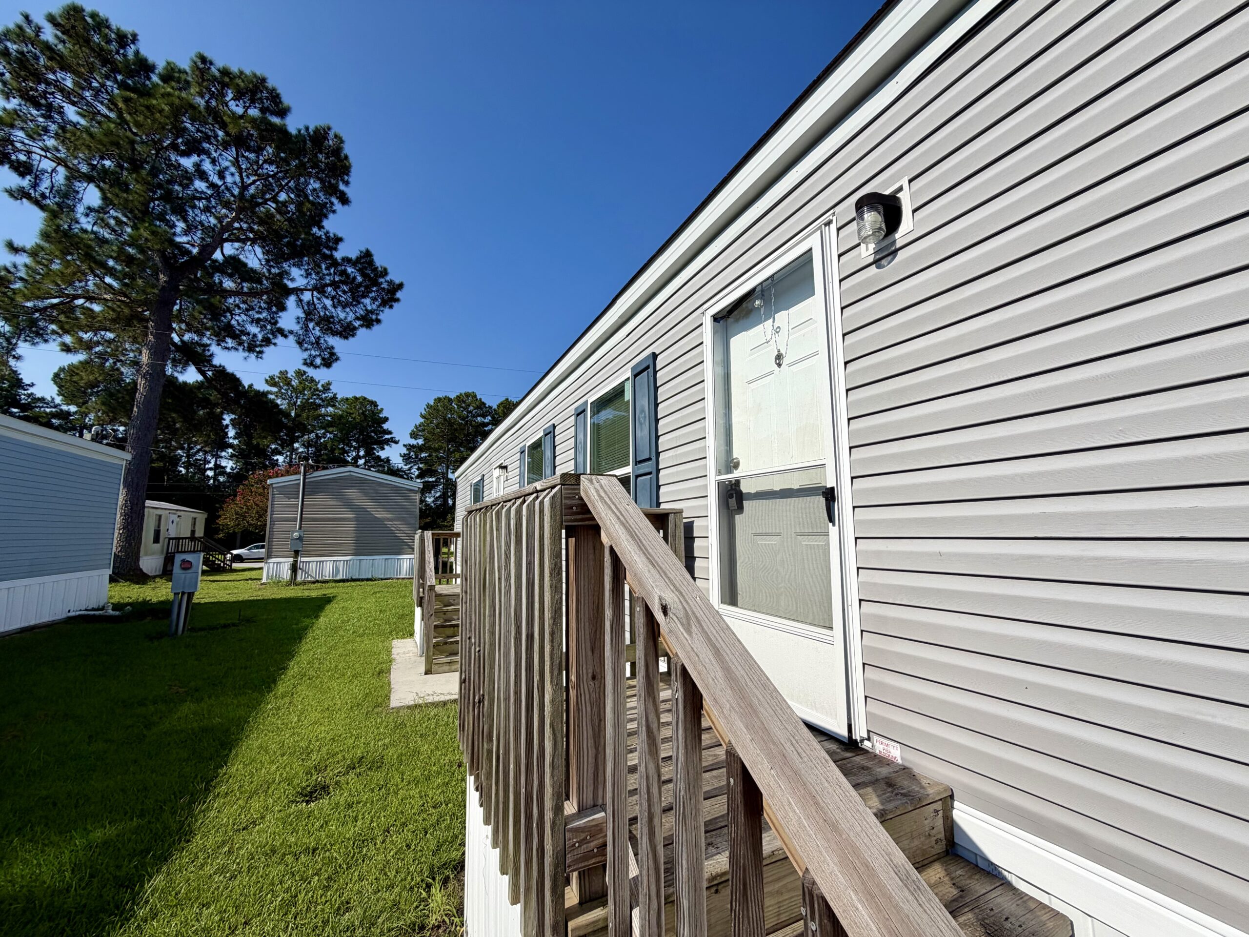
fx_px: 505
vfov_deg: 85.7
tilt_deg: +6.9
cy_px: 468
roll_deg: +1.2
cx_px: 624
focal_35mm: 14
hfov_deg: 102.1
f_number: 2.2
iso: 20
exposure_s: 1/1464
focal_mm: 2.22
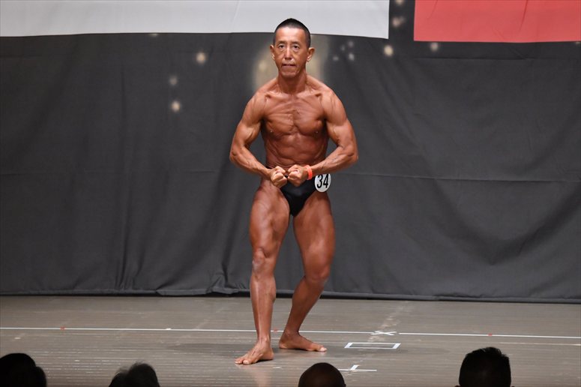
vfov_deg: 5.4
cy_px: 194
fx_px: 4113
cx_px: 290
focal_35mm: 255
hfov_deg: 8.1
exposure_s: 1/400
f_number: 5.6
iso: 6400
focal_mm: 170
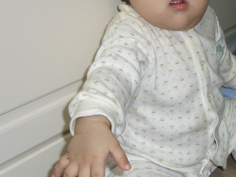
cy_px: 60
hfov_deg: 26.8
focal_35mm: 72
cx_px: 166
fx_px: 491
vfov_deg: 20.4
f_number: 2.8
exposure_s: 1/60
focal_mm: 7.1
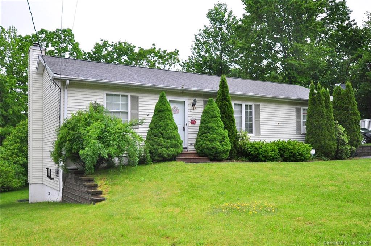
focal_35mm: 30
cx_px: 186
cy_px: 123
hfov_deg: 62.0
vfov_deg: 43.5
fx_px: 309
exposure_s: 1/250
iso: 1000
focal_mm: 20
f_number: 7.1
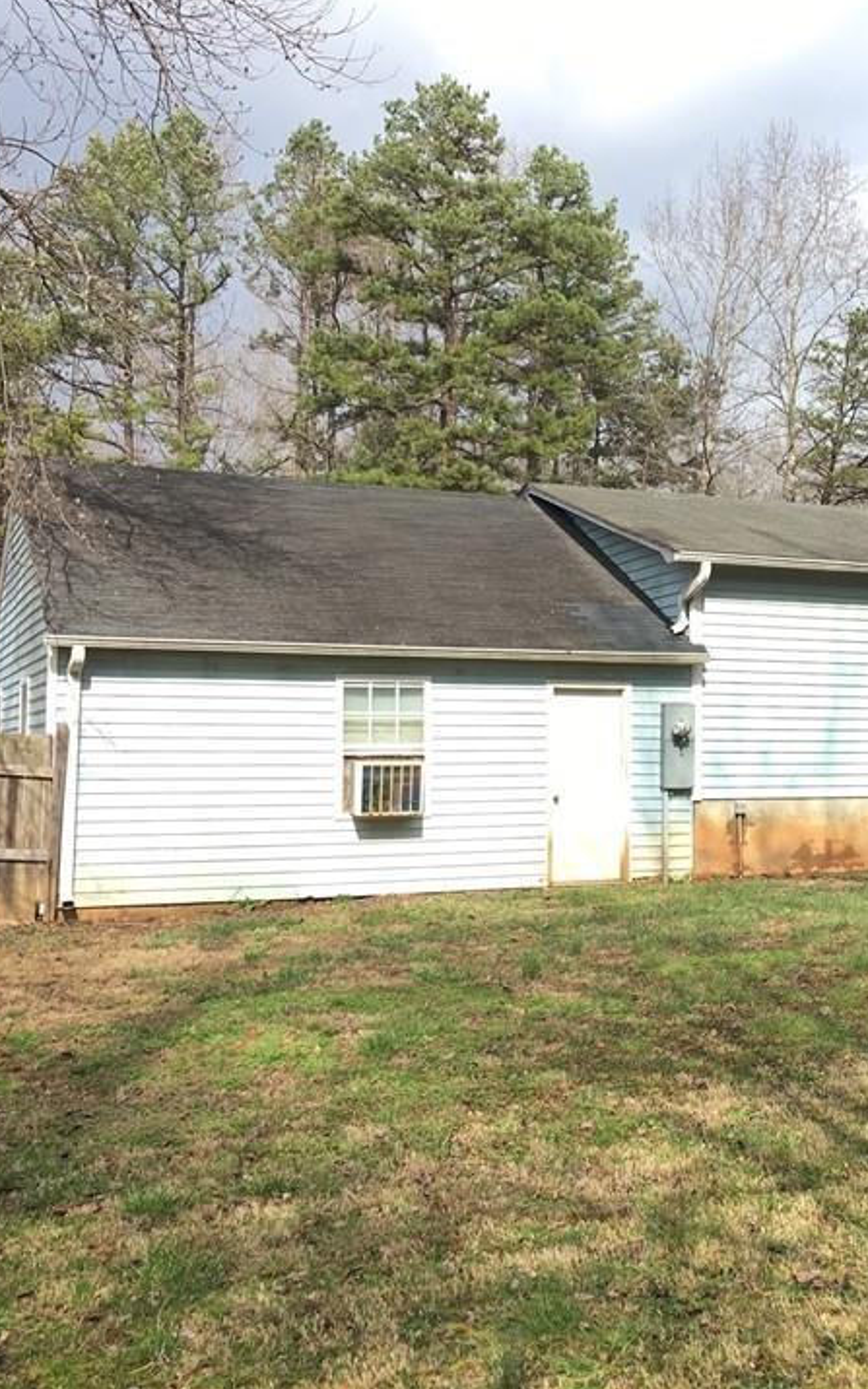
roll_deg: -0.1
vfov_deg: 45.2
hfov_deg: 28.1
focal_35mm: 44
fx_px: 1665
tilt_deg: +2.6
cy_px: 645
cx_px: 783
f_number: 2.2
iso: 25
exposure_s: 1/769
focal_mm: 4.15
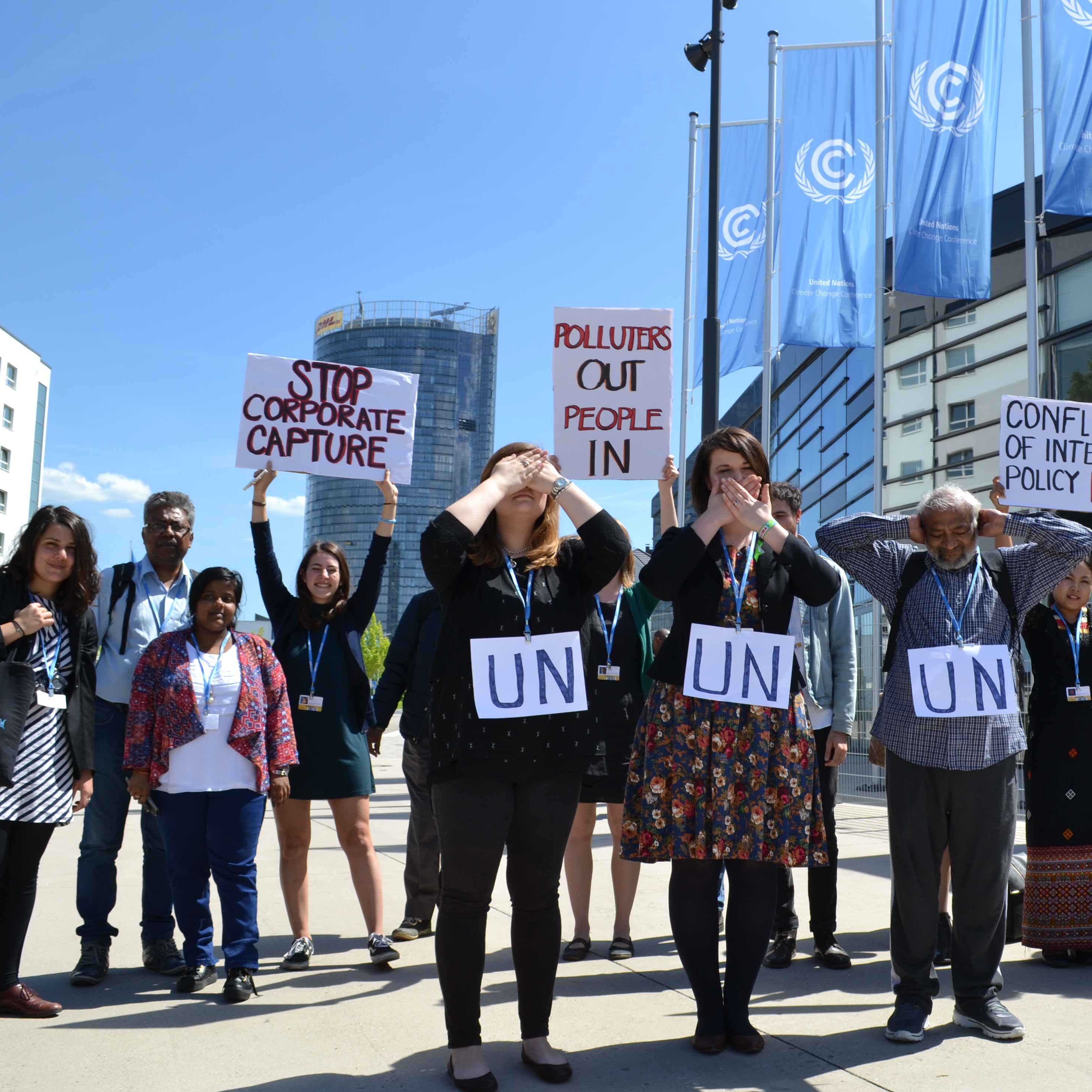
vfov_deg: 46.0
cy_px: 552
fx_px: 1285
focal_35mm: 36
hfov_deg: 45.4
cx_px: 717
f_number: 7.1
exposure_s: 1/200
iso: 100
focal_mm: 18
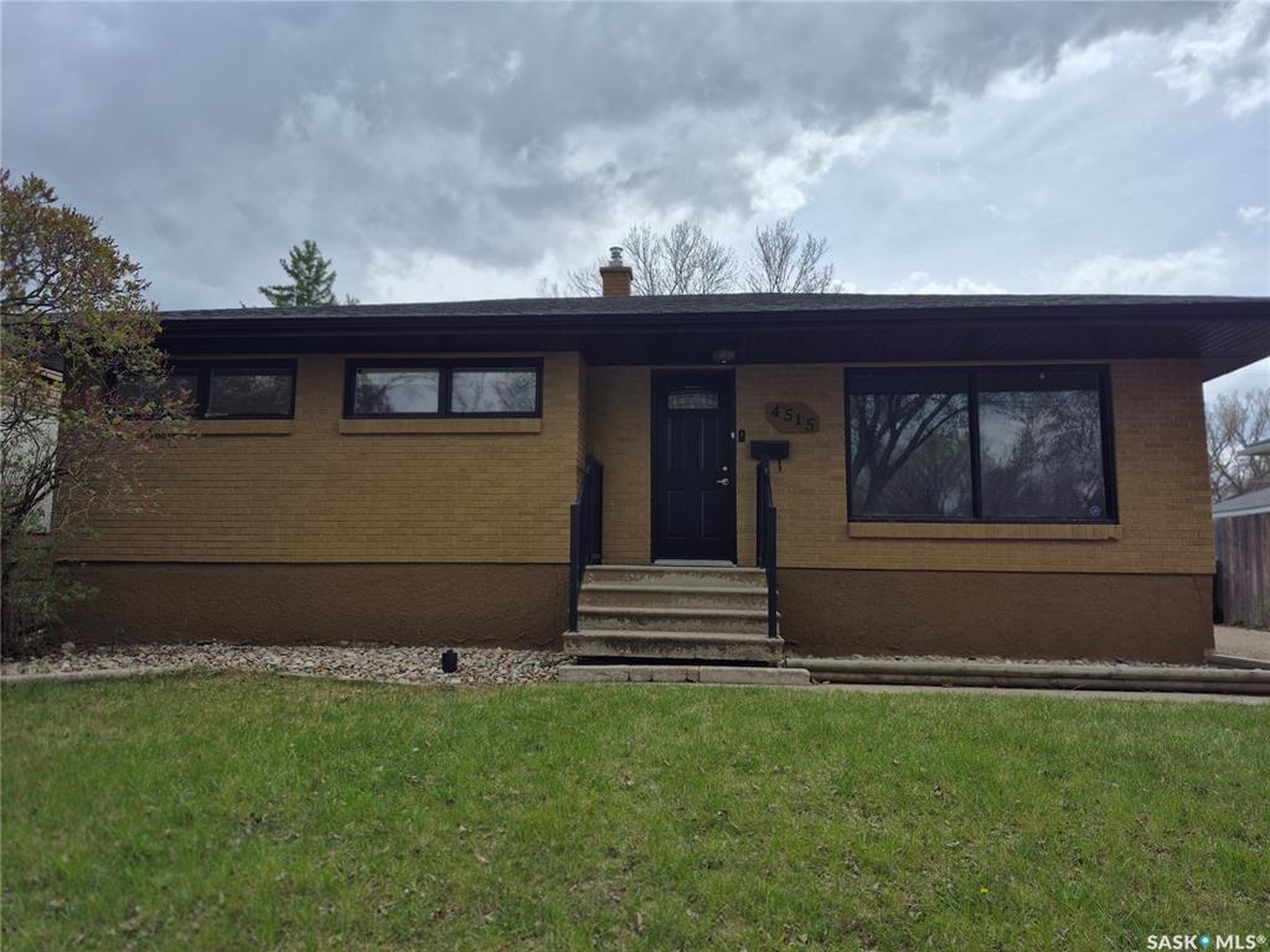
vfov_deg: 58.9
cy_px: 476
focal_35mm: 23
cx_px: 635
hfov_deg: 73.9
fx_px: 844
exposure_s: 1/2544
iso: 25
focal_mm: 5.4
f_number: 1.8
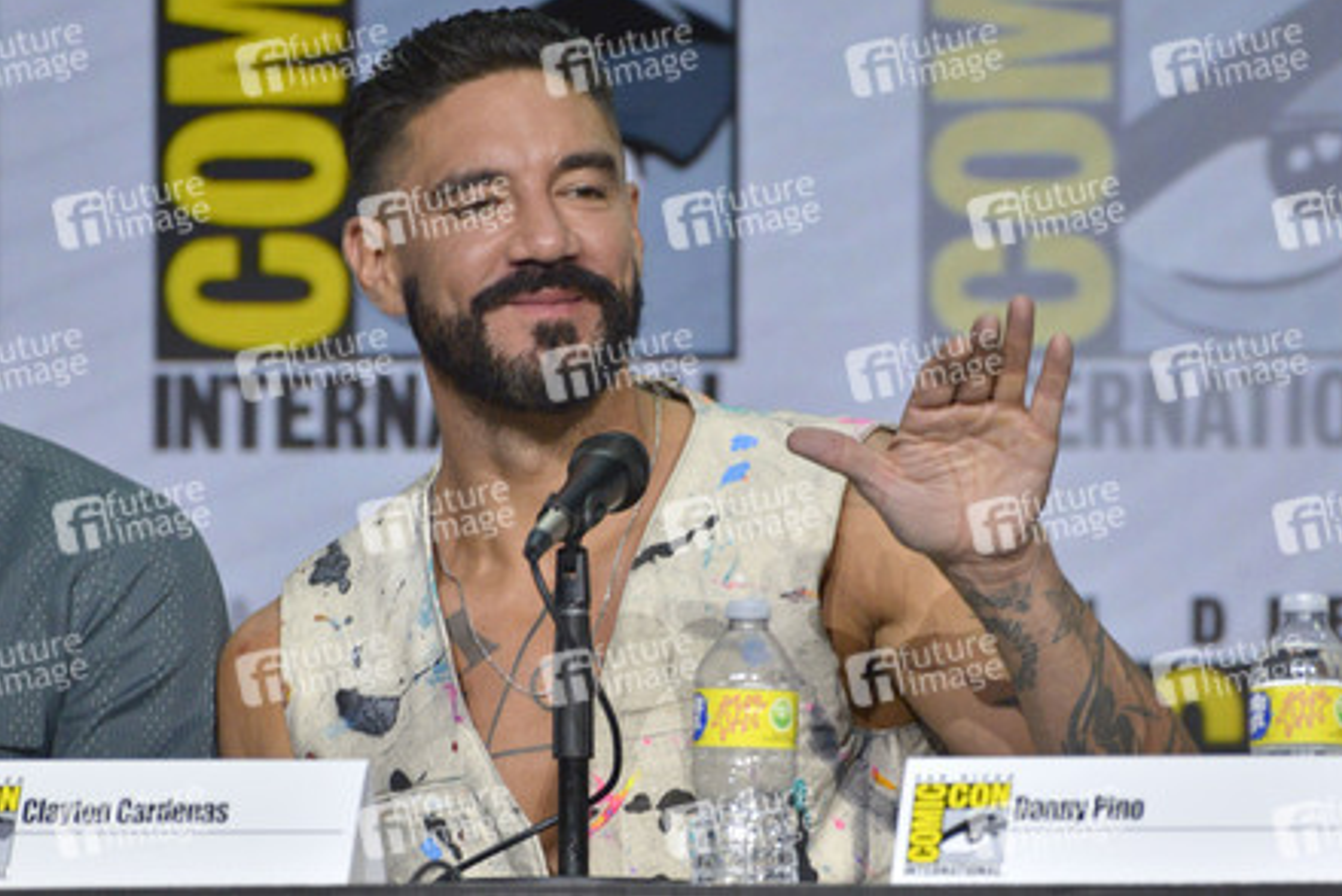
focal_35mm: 511
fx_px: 19061
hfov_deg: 4.0
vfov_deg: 2.7
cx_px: 659
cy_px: 442
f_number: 6.3
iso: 1600
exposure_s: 1/250
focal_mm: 500
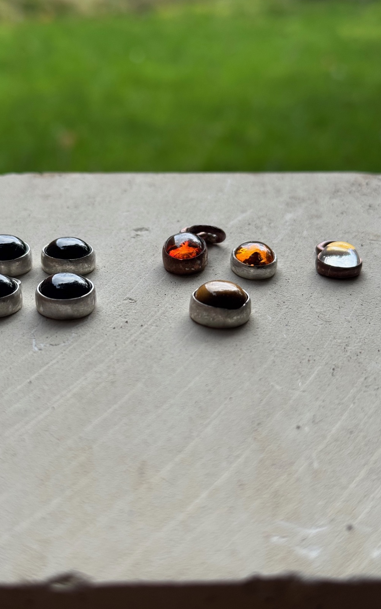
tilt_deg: -23.8
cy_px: 305
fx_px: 847
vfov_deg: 39.6
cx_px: 161
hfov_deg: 25.3
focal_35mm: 51
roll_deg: -1.1
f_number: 1.78
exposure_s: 1/783
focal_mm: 6.76
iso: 64
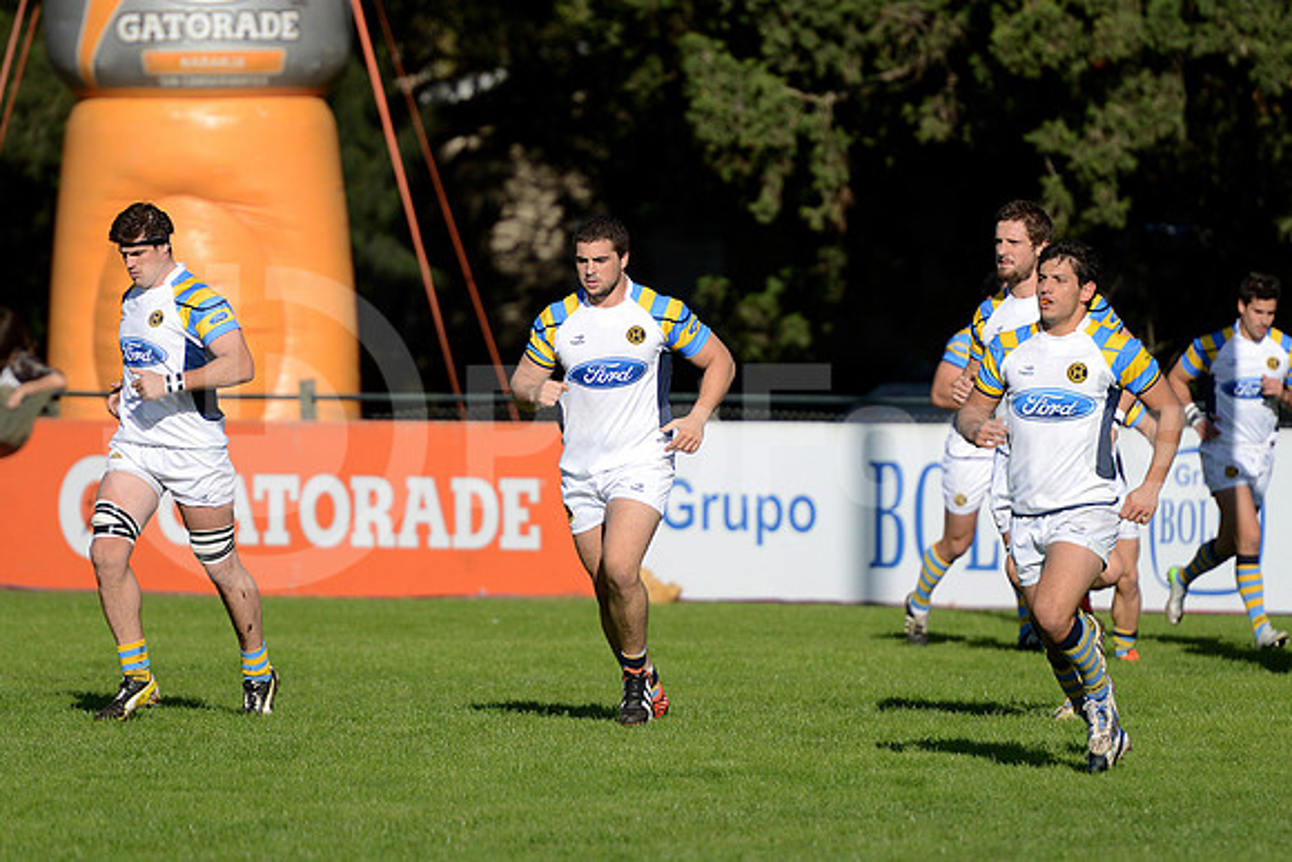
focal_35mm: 270
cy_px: 431
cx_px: 646
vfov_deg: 5.1
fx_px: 9692
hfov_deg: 7.6
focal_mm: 270
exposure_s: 1/2500
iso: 400
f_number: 4
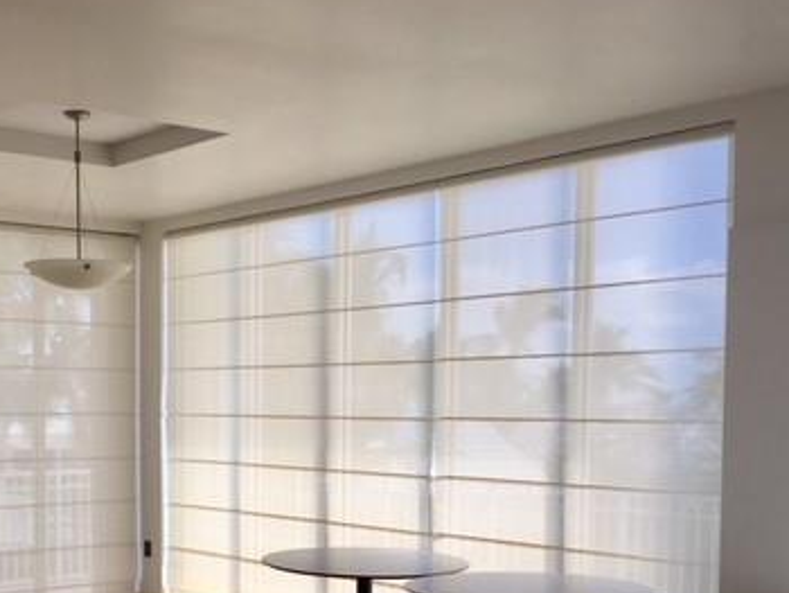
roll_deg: +0.1
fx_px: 1209
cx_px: 216
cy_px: 476
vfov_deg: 27.0
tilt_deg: -4.2
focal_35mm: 53
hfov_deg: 35.5
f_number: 2.2
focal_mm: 4.15
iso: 25
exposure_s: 1/348
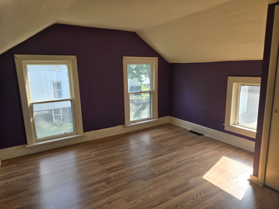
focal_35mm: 23
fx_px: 185
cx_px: 140
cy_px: 104
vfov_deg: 58.9
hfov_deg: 73.9
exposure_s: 1/180
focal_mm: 5.4
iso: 40
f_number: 1.8
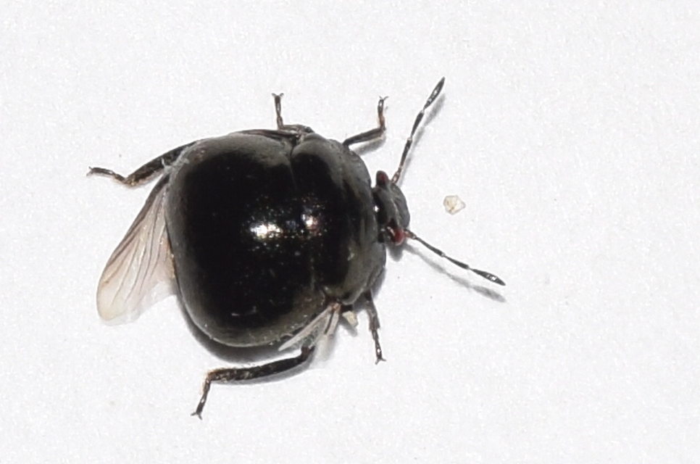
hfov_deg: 9.8
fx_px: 4075
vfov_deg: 6.5
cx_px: 350
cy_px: 232
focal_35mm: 210
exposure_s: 1/160
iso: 100
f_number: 13
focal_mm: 140
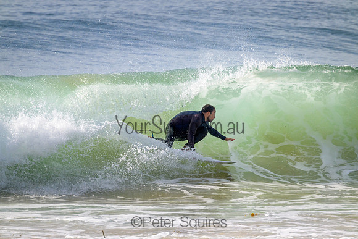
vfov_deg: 1.7
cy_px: 120
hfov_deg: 2.6
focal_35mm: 800
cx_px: 179
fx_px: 7957
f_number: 11
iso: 640
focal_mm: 800
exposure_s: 1/2000
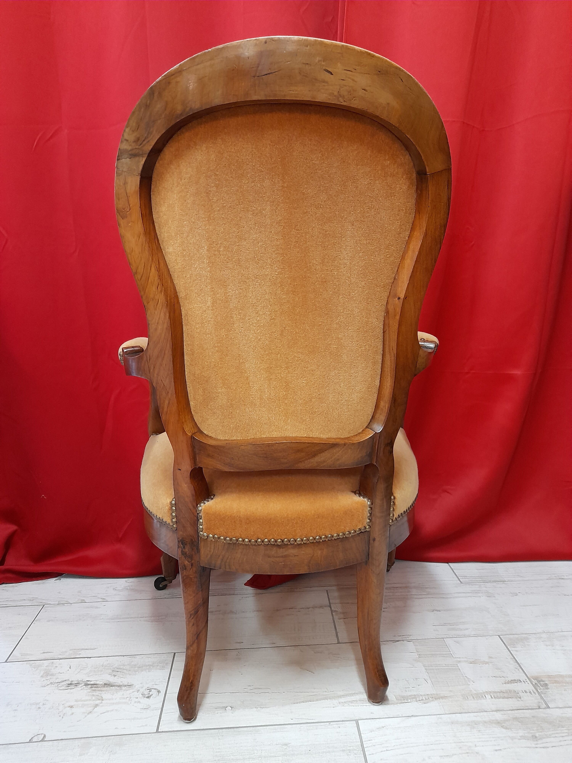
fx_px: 551
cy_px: 382
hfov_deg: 54.9
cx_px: 286
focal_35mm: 25
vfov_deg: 69.4
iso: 320
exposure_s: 1/33
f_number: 2
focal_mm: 4.6
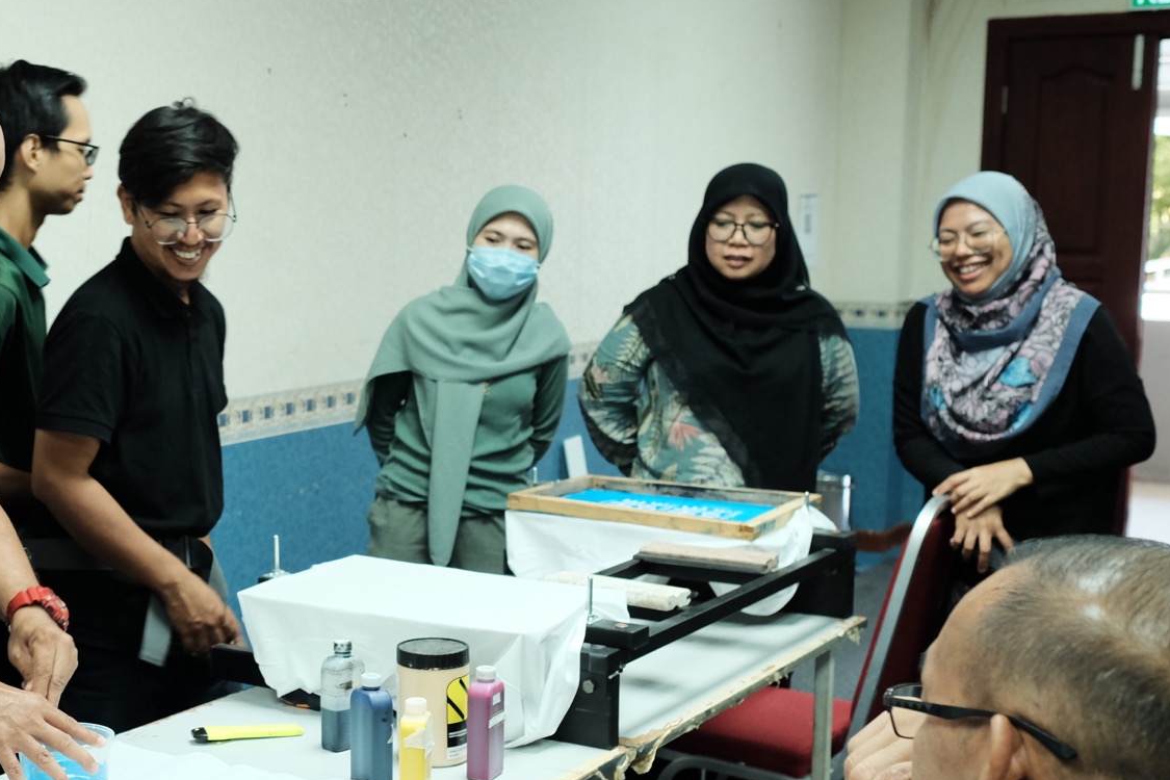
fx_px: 1820
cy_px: 485
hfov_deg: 34.8
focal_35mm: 56
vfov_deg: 24.1
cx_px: 281
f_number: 3.6
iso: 1600
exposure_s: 1/80
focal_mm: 23
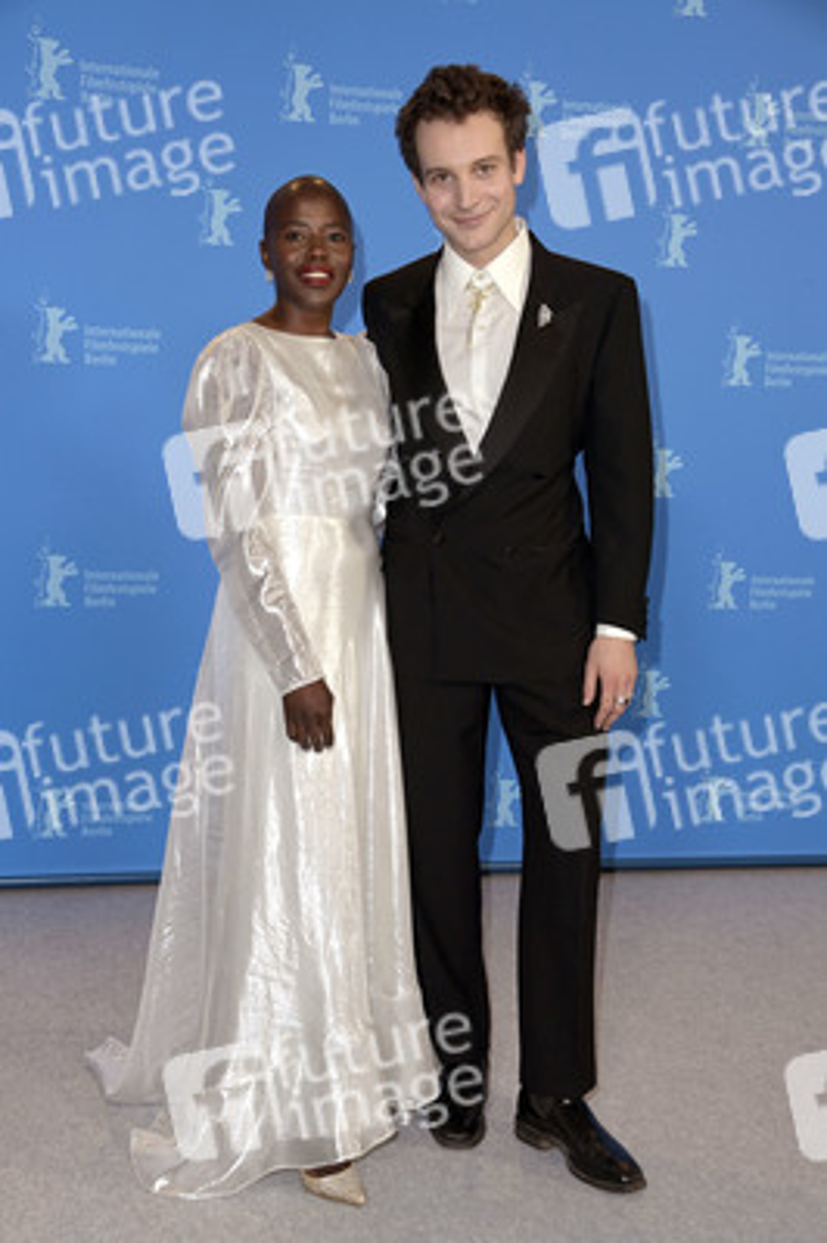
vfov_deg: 41.1
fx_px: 1657
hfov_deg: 28.0
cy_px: 622
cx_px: 414
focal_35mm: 48
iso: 1000
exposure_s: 1/250
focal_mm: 48
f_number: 5.6
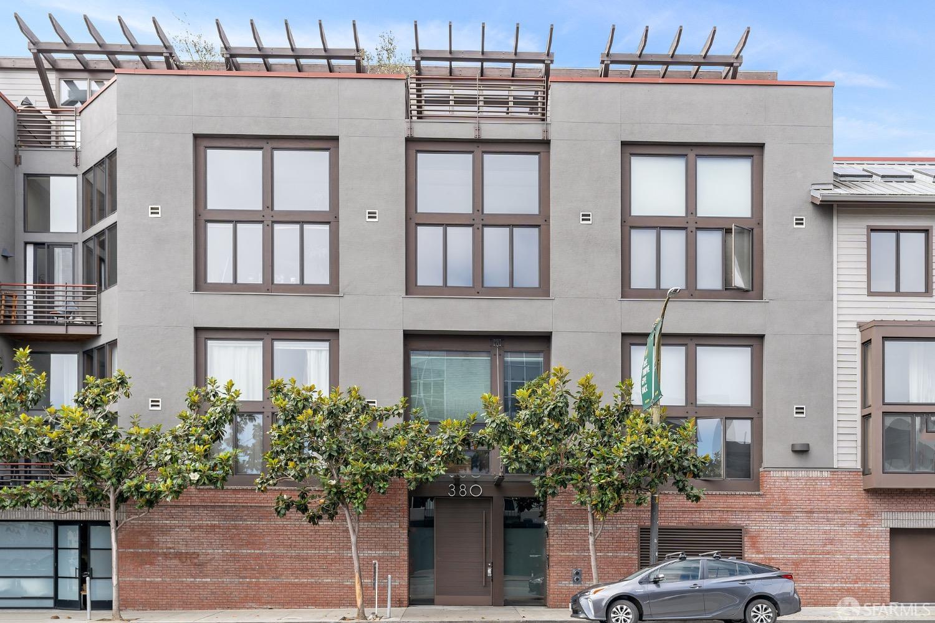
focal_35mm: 33
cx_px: 468
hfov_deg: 57.2
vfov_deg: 39.9
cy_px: 312
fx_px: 857
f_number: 5.6
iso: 200
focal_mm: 33
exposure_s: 1/250
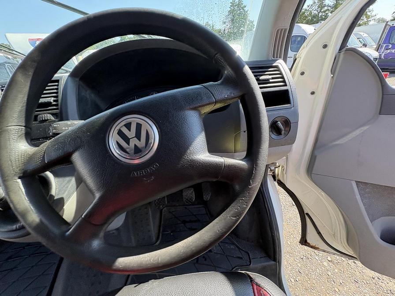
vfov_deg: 85.7
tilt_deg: -24.7
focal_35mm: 14
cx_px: 198
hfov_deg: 102.1
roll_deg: +2.8
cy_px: 148
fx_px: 160
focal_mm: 2.22
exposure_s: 1/167
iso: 64
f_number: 2.2
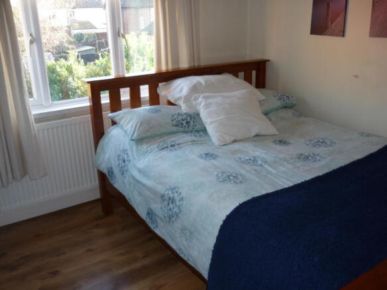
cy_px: 145
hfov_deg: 55.4
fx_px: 369
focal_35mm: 33
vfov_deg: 42.9
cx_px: 194
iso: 100
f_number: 2.8
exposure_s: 1/30
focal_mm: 5.5
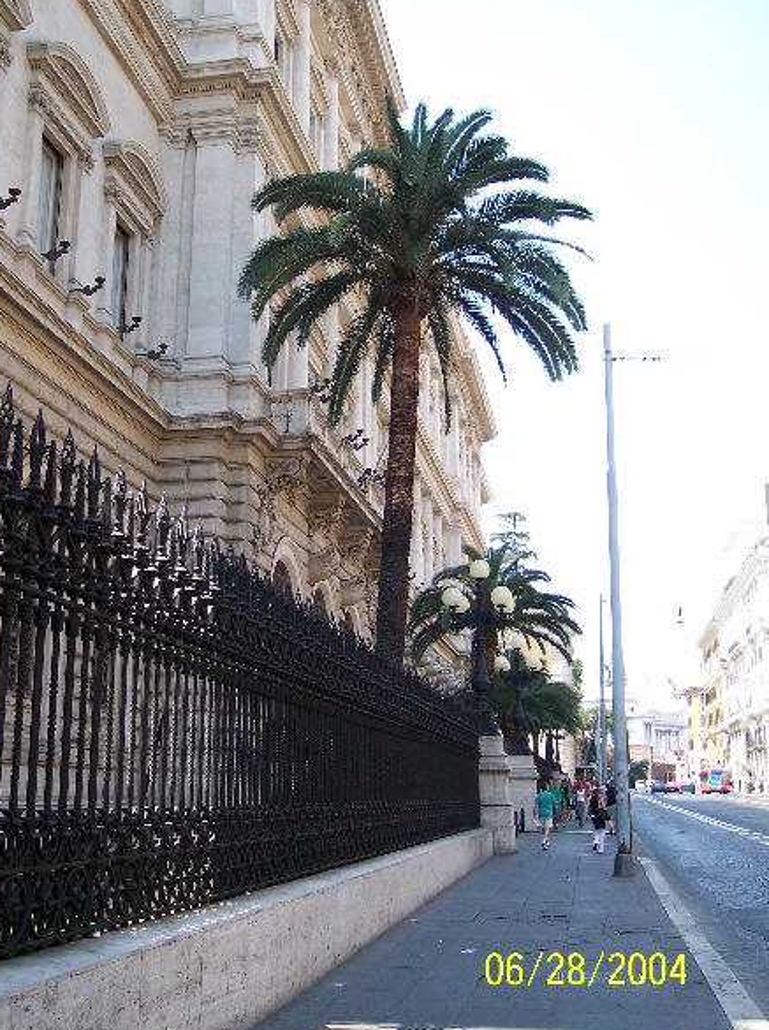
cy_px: 511
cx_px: 376
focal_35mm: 39
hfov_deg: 36.7
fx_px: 1158
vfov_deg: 47.9
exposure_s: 1/500
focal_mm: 8
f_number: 2.8
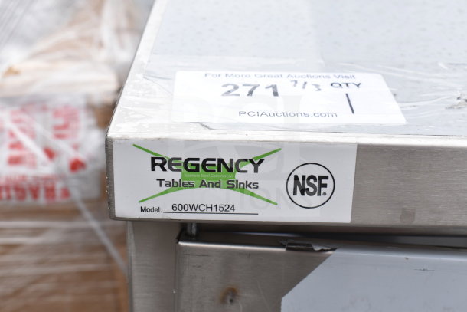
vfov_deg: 28.1
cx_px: 234
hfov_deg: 41.1
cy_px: 156
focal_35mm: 48
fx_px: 623
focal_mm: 32
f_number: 6.3
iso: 200
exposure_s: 1/160
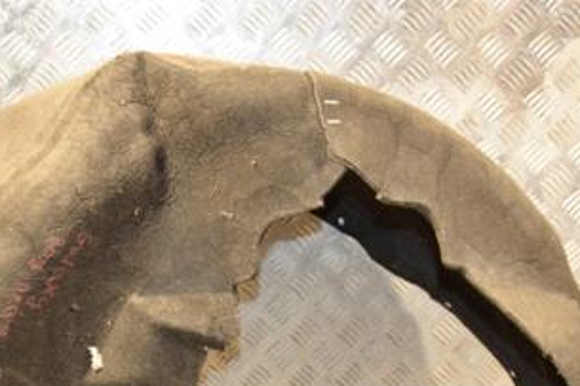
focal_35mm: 65
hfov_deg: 30.9
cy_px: 365
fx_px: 1047
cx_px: 230
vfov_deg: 20.4
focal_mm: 22
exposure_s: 1/100
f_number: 5
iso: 800
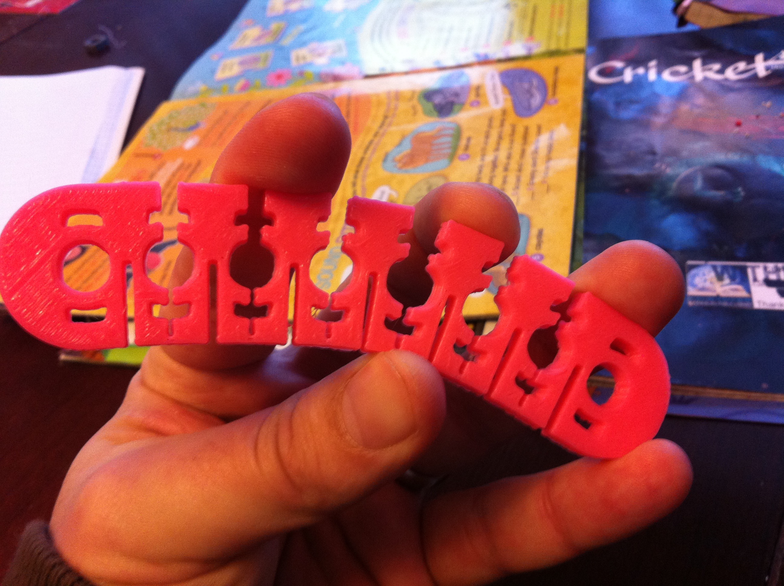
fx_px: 792
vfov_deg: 40.6
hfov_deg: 52.7
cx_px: 392
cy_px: 293
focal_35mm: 35
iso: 160
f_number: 2.8
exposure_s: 1/15
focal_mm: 3.85
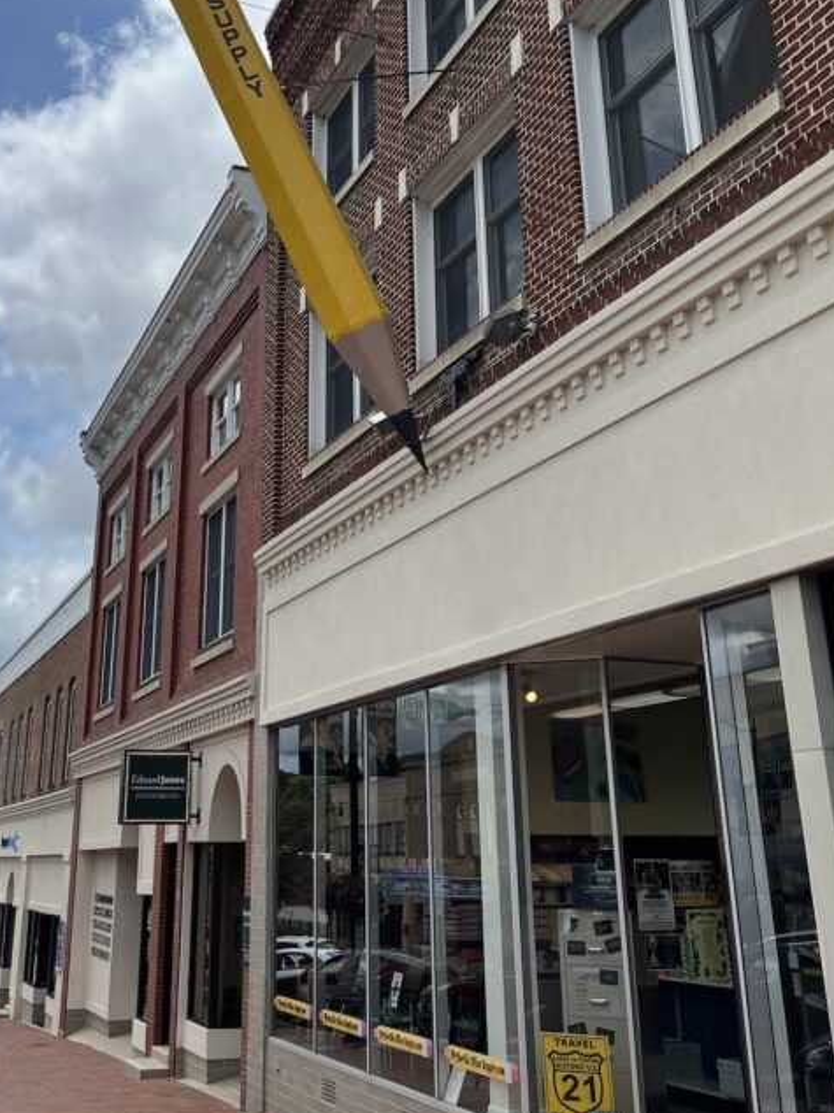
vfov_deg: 43.3
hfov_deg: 34.3
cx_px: 349
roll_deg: +0.1
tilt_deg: +23.1
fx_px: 1350
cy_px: 269
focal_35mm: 42
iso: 50
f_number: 1.5
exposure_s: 1/8000
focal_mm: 5.7
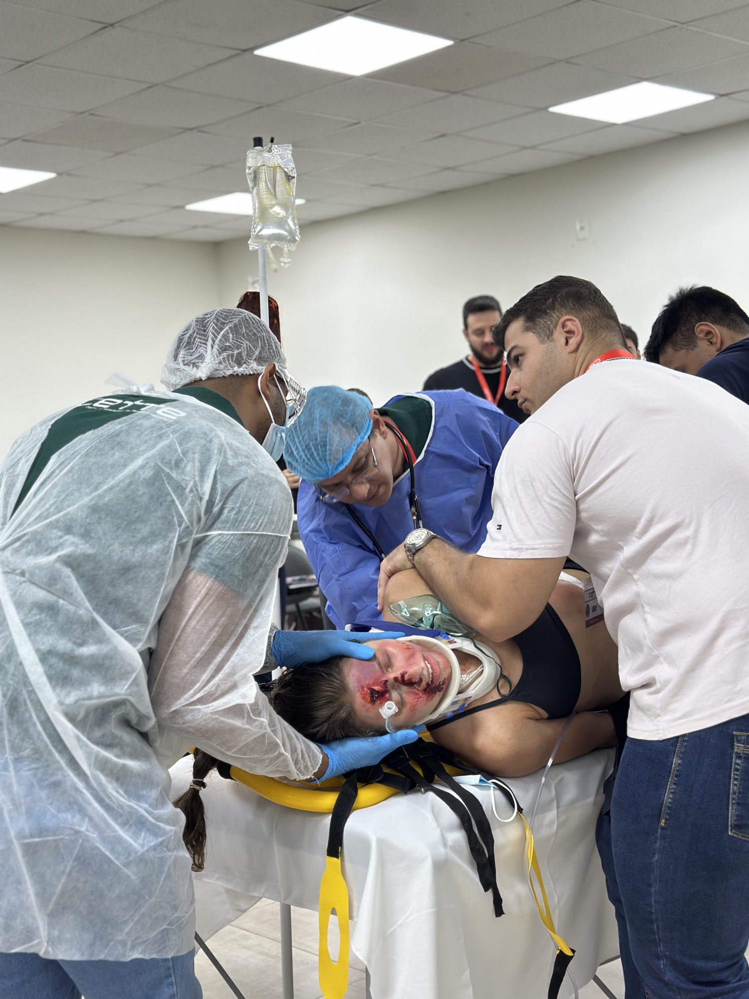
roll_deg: +2.6
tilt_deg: -2.5
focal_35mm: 48
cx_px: 374
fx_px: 1385
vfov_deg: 39.7
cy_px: 500
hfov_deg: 30.3
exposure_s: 1/60
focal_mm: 6.86
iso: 100
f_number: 1.78
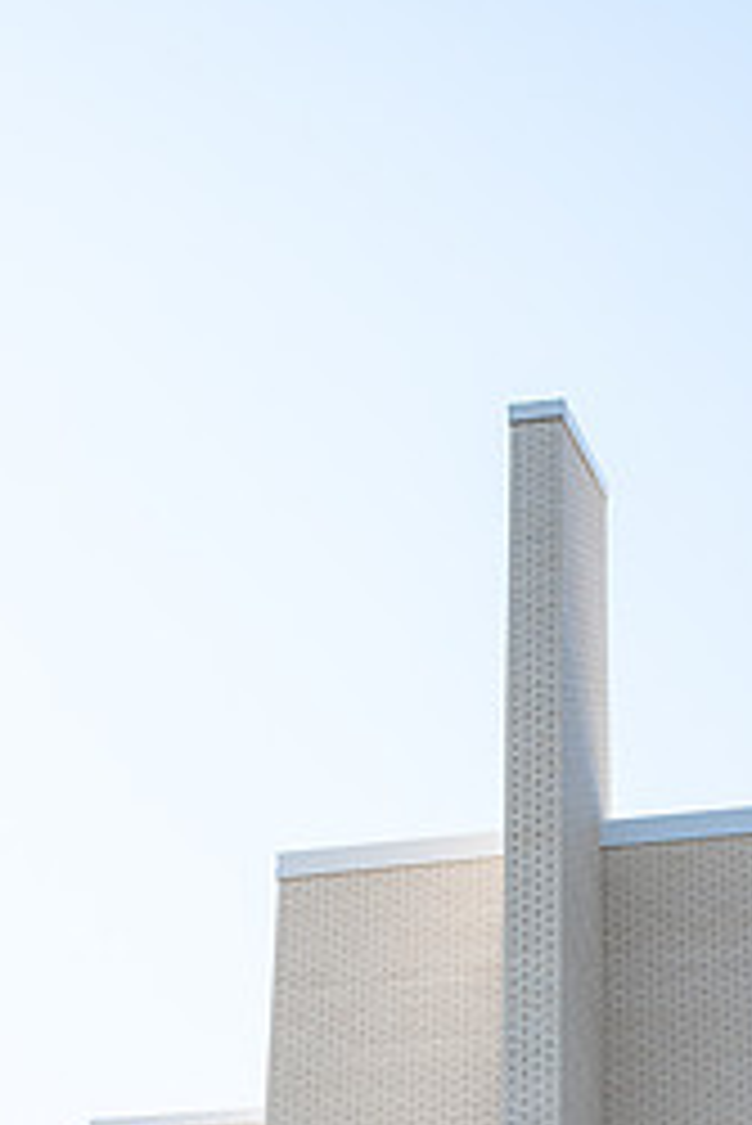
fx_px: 2816
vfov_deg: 22.1
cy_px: 1004
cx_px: 554
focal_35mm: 90
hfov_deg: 15.2
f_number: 3.5
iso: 100
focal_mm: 50
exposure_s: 1/800
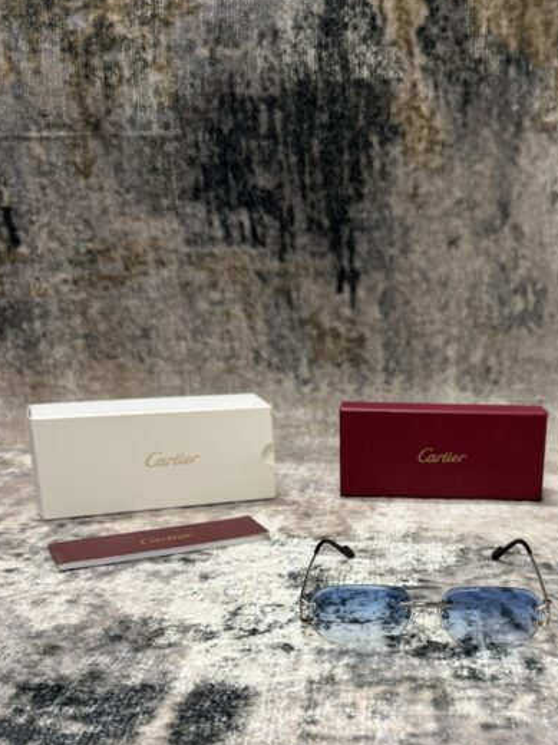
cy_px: 533
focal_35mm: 37
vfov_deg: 48.7
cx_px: 413
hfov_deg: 37.8
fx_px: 796
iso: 160
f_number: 1.78
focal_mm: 6.76
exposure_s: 1/50
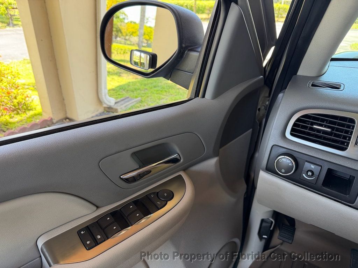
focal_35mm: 24
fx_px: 248
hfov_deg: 71.6
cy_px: 134
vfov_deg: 56.8
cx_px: 179
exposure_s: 1/121
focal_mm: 6.76
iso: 125
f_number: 1.78
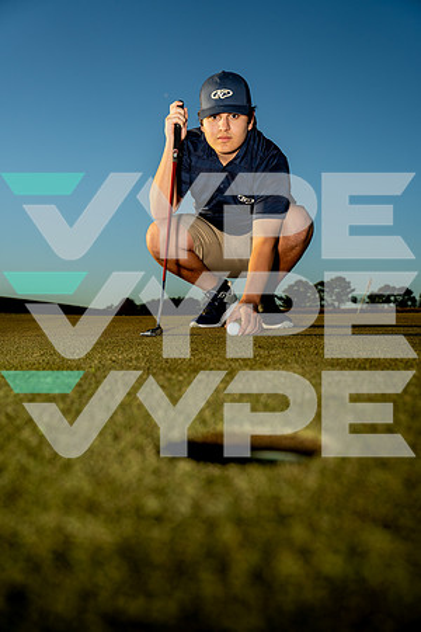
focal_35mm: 34
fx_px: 596
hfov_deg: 38.9
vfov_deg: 55.8
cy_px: 316
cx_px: 210
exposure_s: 1/1250
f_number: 4
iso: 100
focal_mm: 34
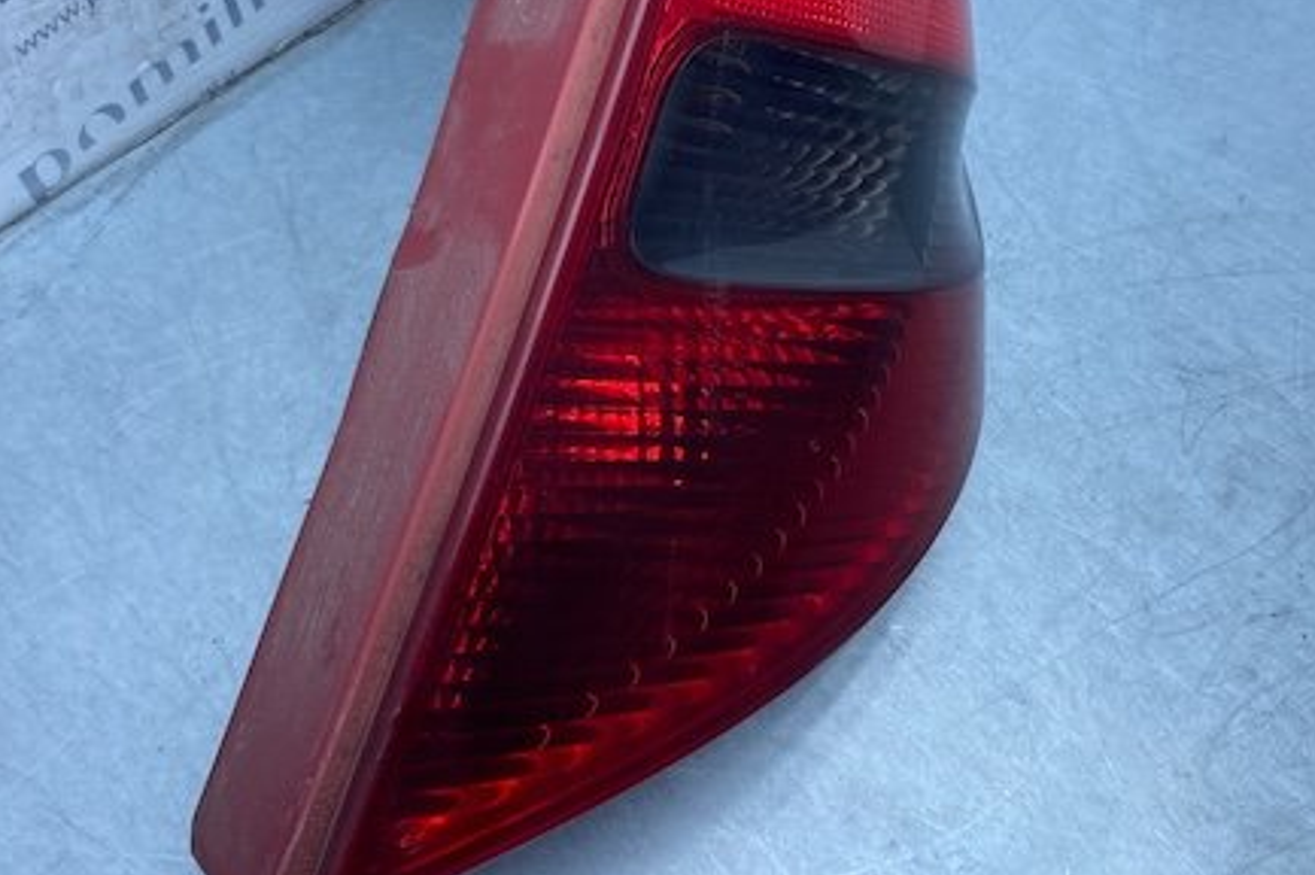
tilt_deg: -51.6
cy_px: 270
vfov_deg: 33.0
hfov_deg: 48.5
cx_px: 644
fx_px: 1460
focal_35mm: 40
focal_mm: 4.25
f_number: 1.8
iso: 32
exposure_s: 1/669
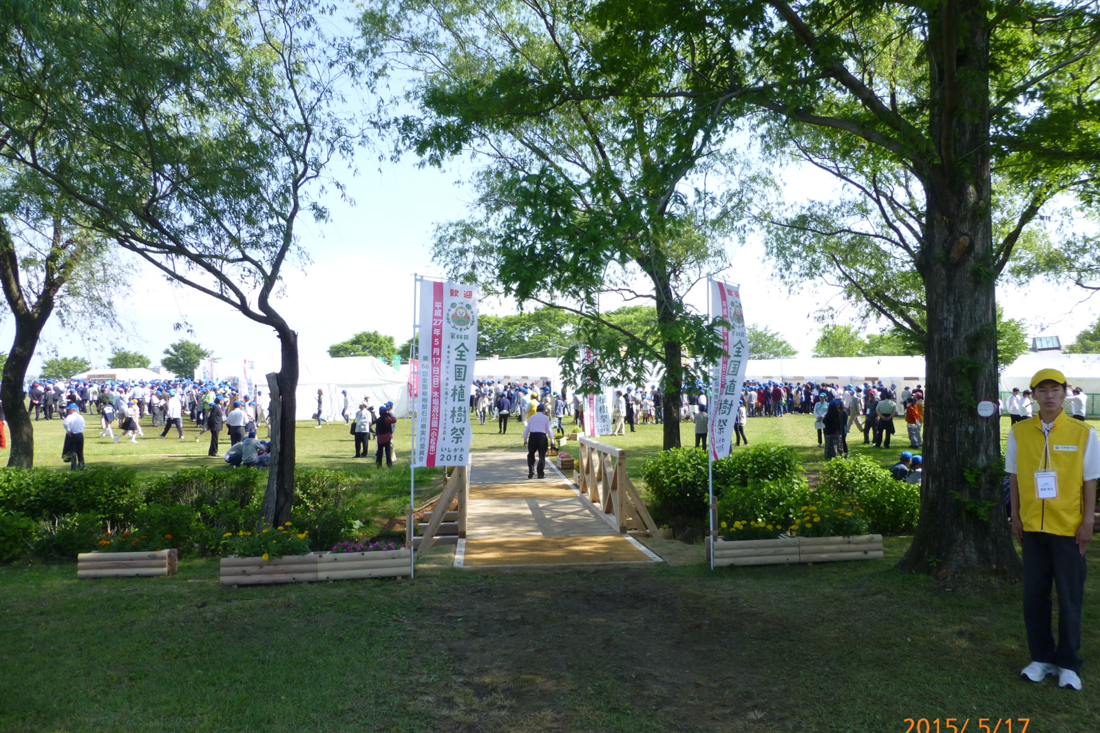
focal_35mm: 25
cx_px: 550
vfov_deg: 51.2
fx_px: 764
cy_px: 397
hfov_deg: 71.5
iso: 100
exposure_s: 1/320
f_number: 4
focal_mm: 4.3
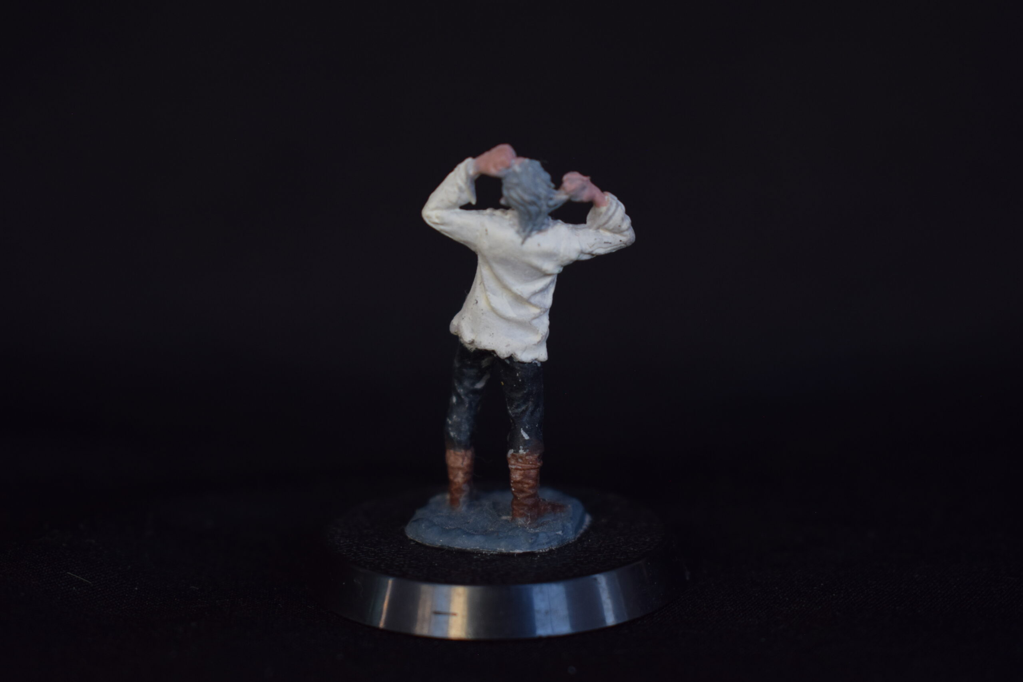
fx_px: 2131
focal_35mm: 75
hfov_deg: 27.0
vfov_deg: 18.2
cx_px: 512
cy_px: 341
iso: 400
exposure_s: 1/30
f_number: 5.6
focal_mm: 50
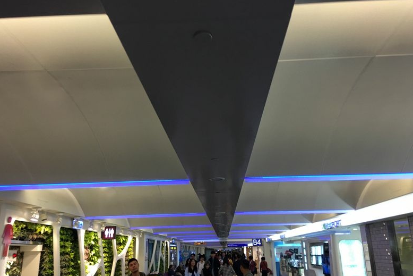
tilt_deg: +16.1
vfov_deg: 42.3
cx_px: 211
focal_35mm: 31
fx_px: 356
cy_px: 141
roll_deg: -0.9
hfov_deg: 60.3
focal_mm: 4.15
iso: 32
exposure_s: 1/15
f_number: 2.2
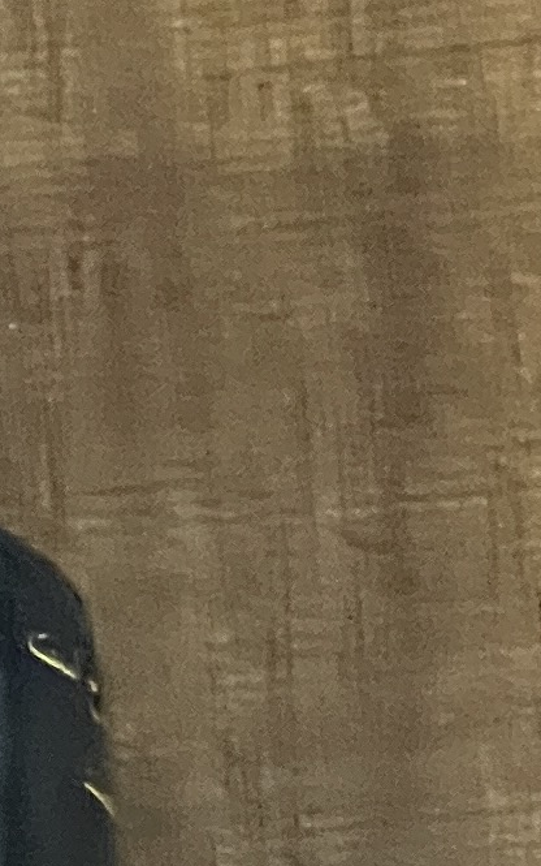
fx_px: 7874
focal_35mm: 334
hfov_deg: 3.8
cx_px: -1394
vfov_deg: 5.9
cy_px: 2392
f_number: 2
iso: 1600
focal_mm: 6
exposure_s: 1/30
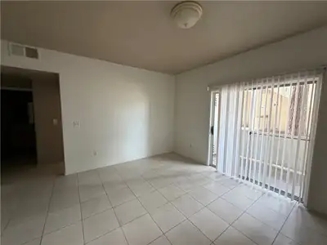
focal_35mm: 14
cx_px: 164
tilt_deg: -5.1
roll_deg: -1.0
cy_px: 122
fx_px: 132
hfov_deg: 102.1
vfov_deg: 85.7
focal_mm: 2.22
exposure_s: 1/121
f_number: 2.2
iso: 250
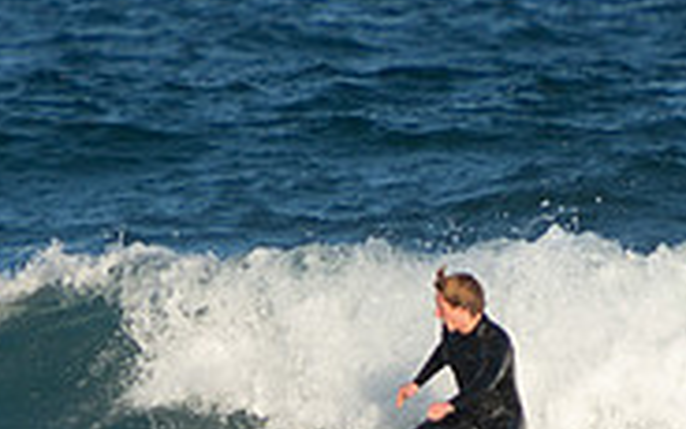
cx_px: 485
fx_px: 28810
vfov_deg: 0.9
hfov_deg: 1.4
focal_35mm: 1541
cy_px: 543
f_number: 5.6
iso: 140
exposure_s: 1/640
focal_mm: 320
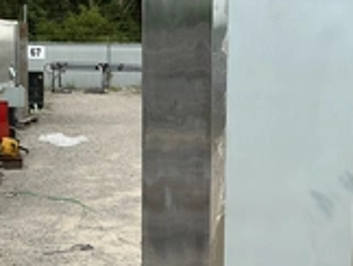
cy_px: 157
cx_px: 220
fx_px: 705
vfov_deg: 21.3
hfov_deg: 28.0
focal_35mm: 69
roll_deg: -1.9
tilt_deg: -10.9
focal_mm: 3
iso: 25
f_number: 1.8
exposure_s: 1/586
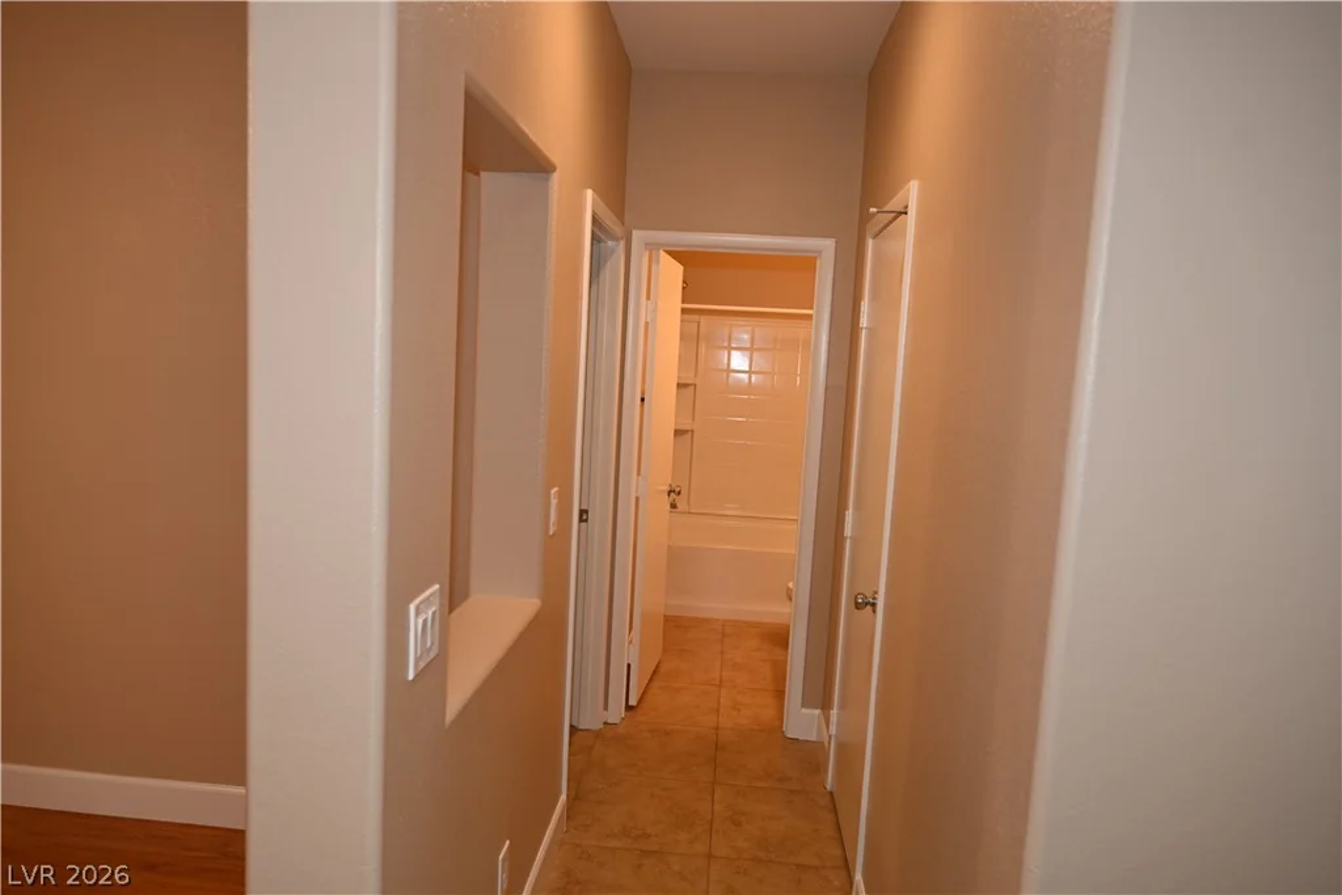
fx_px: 895
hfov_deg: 73.7
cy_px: 448
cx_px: 671
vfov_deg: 53.1
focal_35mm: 24
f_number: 4
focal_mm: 24
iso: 400
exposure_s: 1/60
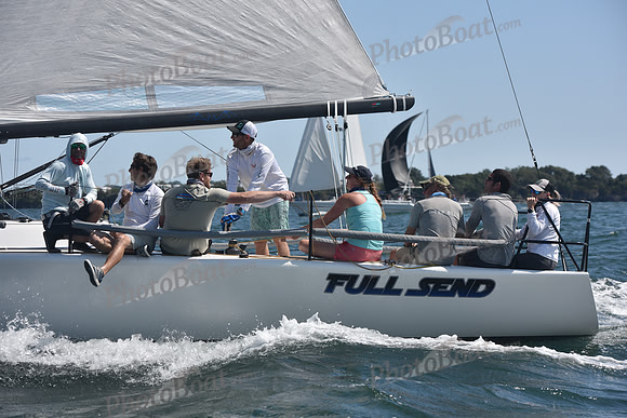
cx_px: 314
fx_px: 1655
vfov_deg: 14.4
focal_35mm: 95
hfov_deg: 21.5
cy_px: 209
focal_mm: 95
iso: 250
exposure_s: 1/1250
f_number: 5.6
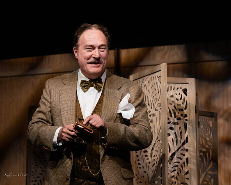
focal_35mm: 135
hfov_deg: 14.2
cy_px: 92
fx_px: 924
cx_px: 92
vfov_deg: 11.4
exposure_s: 1/250
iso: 4000
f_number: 6.3
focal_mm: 120
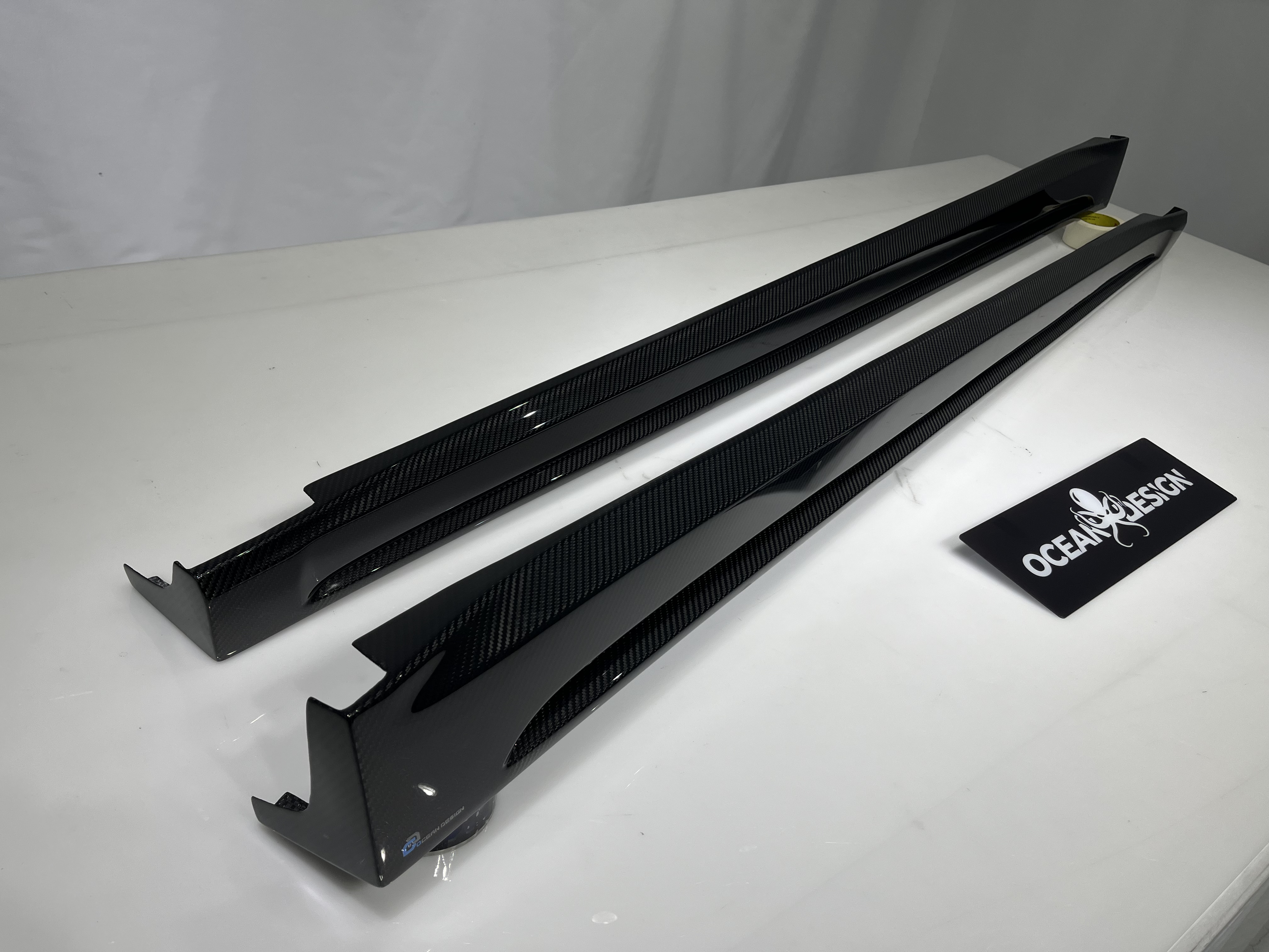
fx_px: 953
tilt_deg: -35.4
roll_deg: -8.8
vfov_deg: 53.1
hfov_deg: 67.3
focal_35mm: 26
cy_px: 476
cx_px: 634
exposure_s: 1/459
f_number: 1.6
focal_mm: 5.1
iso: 50
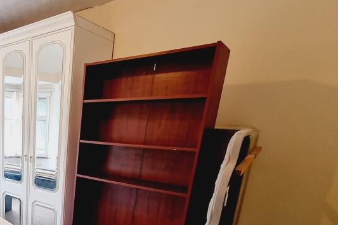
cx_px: 14
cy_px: 191
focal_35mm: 26
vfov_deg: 46.0
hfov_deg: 56.3
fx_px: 244
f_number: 2.2
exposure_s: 1/50
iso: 80
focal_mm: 2.2
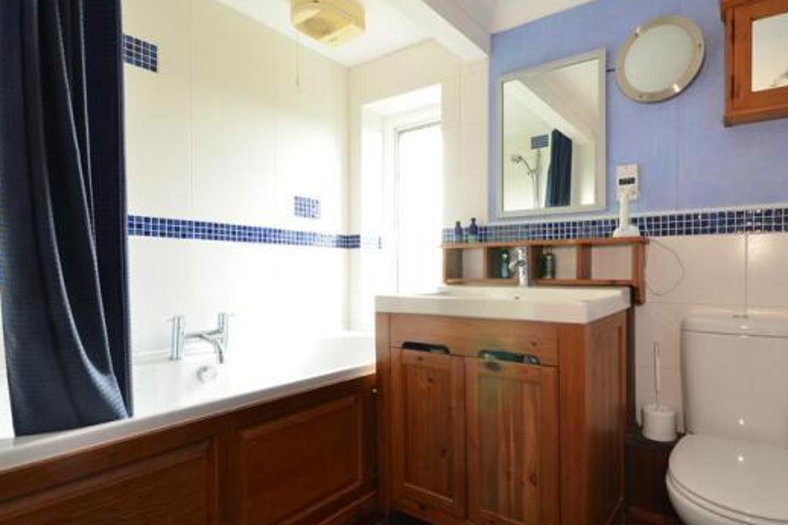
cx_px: 455
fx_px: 416
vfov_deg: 64.5
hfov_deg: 86.3
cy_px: 270
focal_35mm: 19
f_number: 13
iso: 200
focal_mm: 10
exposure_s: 1/3
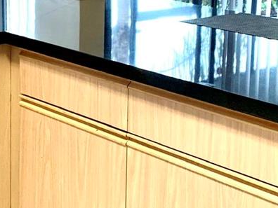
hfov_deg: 18.5
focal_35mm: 105
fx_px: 843
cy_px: 50
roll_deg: -1.2
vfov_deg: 14.0
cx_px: 46
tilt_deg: -10.1
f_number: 1.8
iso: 100
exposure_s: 1/60
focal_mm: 4.25
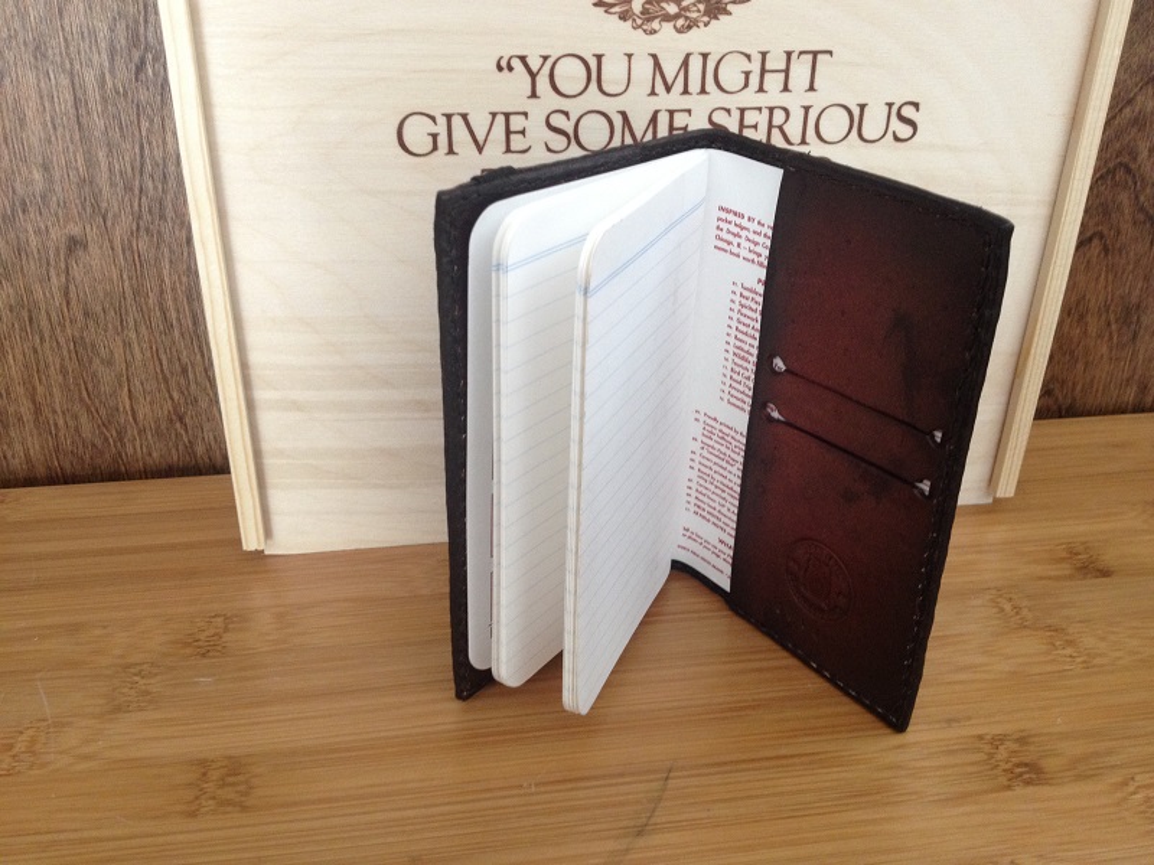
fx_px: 1167
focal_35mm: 35
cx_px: 577
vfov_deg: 40.7
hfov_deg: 52.6
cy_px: 432
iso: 125
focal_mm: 4.28
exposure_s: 1/20
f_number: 2.4
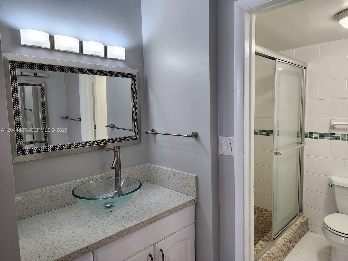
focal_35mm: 23
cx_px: 174
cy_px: 130
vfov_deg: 58.9
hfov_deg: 73.9
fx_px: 231
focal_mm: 6.4
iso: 160
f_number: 1.8
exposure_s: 1/120
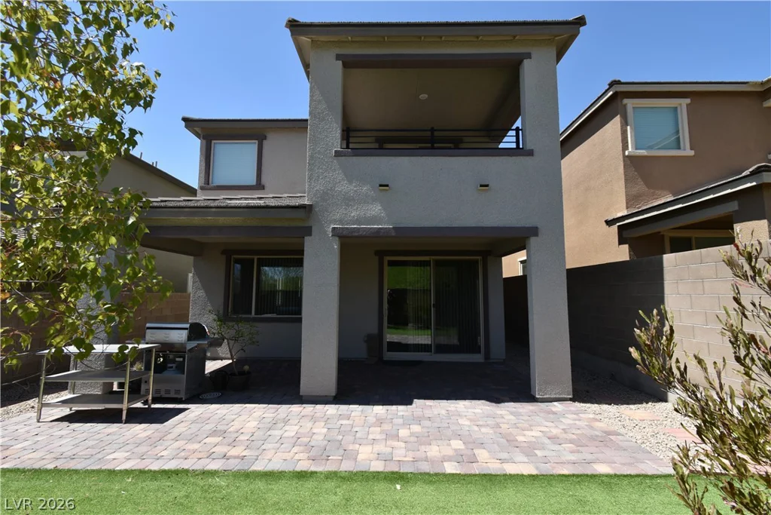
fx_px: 321
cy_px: 258
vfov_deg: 77.3
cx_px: 386
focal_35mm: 15
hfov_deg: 100.4
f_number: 9
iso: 200
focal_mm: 10
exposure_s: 1/320
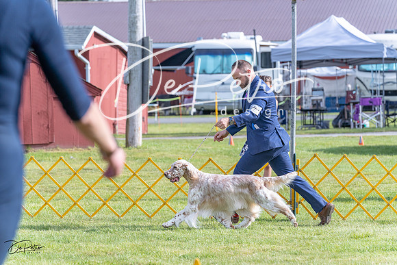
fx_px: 1710
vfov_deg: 8.9
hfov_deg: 13.2
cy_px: 132
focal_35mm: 155
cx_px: 198
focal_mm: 155
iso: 400
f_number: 5.6
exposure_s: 1/1250
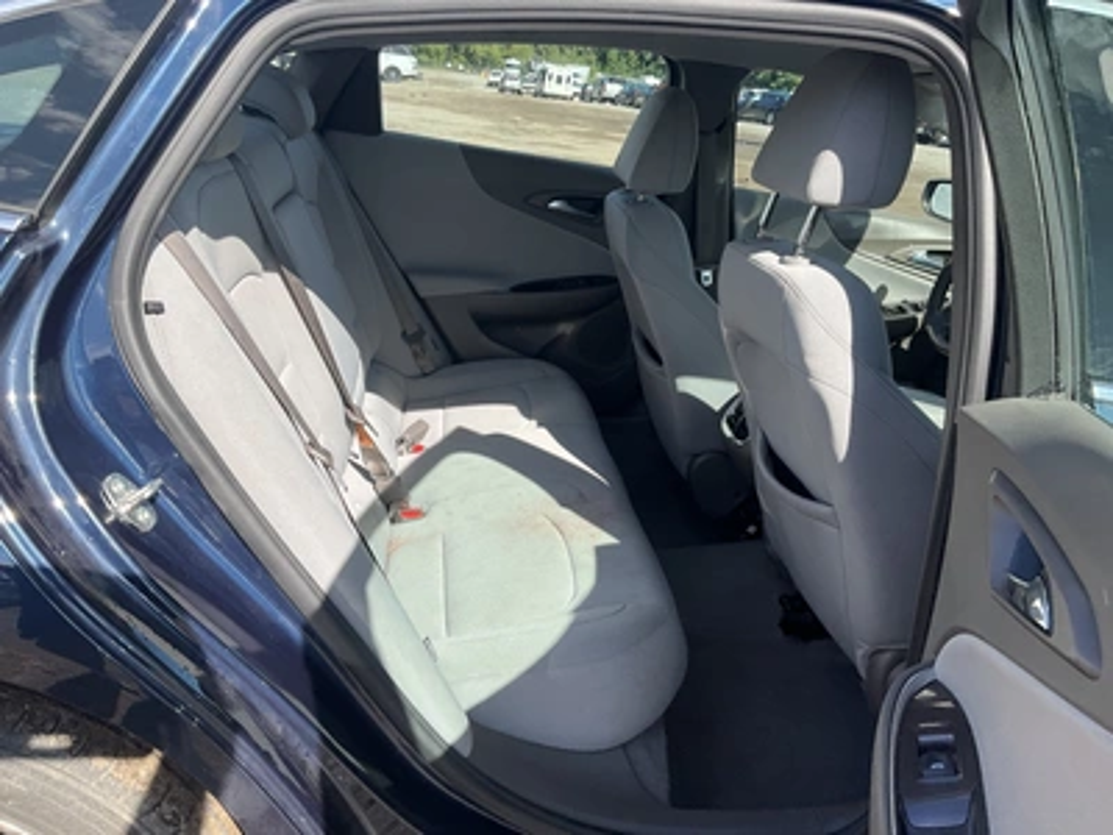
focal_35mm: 29
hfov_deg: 61.7
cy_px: 418
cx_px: 556
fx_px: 932
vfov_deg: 48.2
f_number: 1.8
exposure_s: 1/642
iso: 25
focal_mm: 3
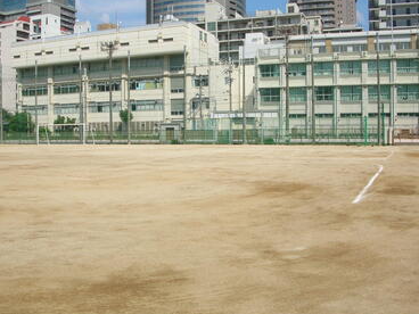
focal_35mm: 38
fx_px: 460
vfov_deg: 37.7
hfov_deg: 49.0
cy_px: 147
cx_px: 210
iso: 50
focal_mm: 5.8
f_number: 5.6
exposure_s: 1/408
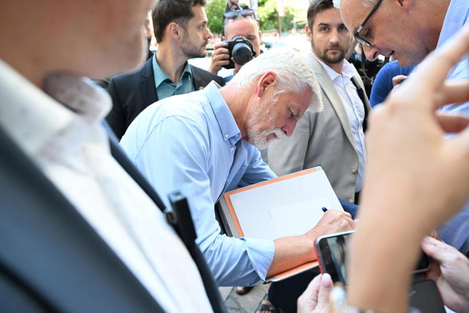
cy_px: 156
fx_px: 436
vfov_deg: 39.4
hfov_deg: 56.5
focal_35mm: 34
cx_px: 234
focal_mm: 33.5
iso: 1250
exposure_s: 1/200
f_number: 5
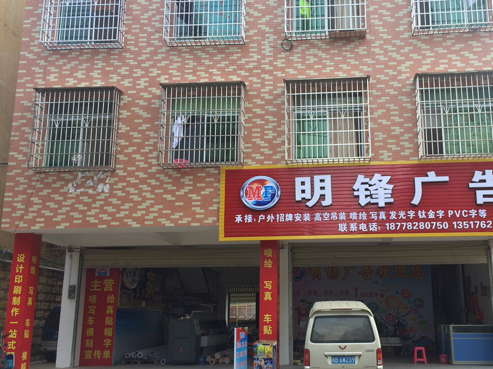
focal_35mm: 37
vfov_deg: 38.6
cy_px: 205
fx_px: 527
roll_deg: -0.6
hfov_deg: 49.7
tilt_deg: +13.7
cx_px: 303
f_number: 2.2
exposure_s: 1/483
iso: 32
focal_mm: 4.15
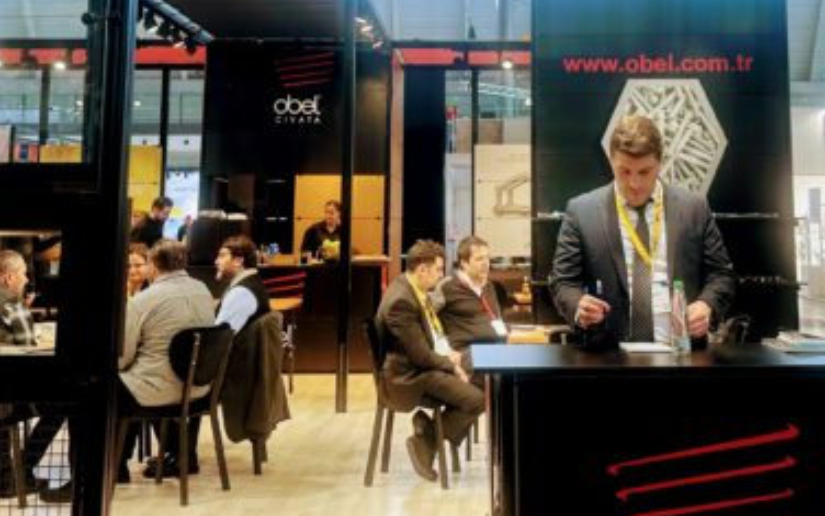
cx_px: 509
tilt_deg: +7.1
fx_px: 1169
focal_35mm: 52
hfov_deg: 38.7
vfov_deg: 24.3
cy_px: 66
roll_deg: +0.4
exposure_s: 1/100
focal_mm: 6.86
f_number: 1.78
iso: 64
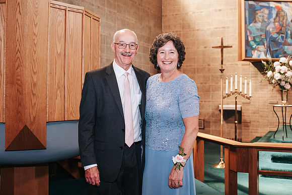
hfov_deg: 46.9
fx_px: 336
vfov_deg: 32.2
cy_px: 80
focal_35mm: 41
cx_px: 155
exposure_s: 1/125
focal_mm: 35
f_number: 3.2
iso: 1000
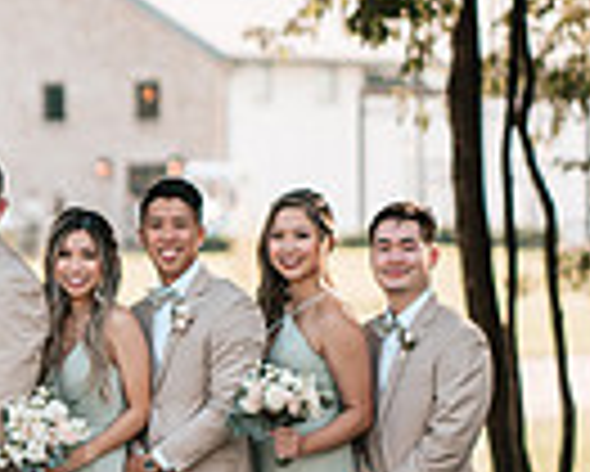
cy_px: 326
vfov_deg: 4.3
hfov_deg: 5.3
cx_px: -405
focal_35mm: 357
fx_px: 6238
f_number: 1.8
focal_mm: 85
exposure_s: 1/800
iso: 100
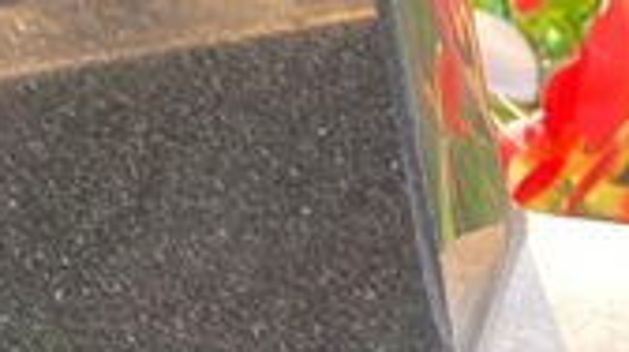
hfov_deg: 15.9
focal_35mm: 135
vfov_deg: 8.0
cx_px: 344
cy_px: 944
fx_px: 2249
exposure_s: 1/122
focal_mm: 4.25
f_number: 1.8
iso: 80
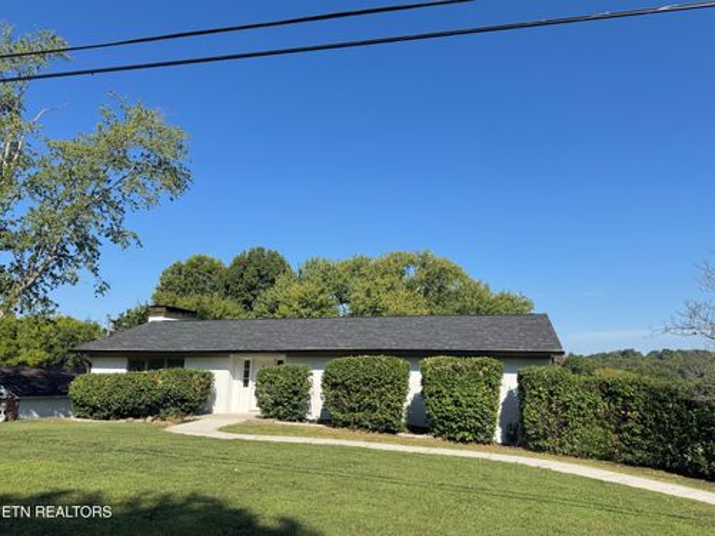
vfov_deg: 56.8
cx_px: 358
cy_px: 268
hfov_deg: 71.6
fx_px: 496
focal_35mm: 24
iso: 80
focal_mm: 6.76
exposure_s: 1/2415
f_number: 1.78
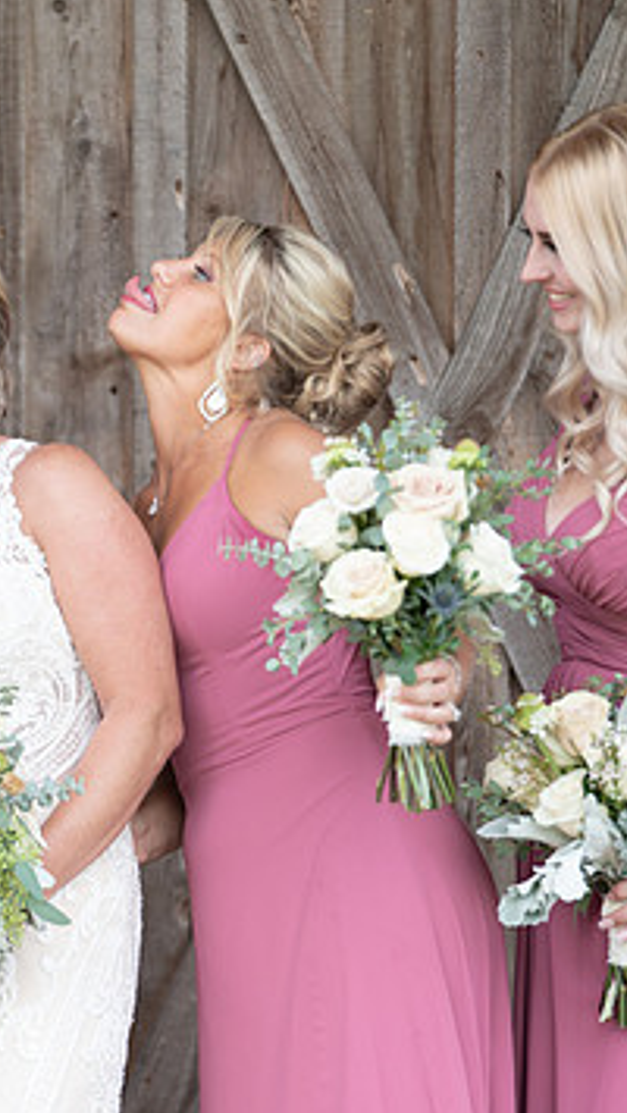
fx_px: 10362
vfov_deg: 6.1
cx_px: 4
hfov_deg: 3.5
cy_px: 540
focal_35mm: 351
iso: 125
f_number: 2.8
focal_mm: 189
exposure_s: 1/250
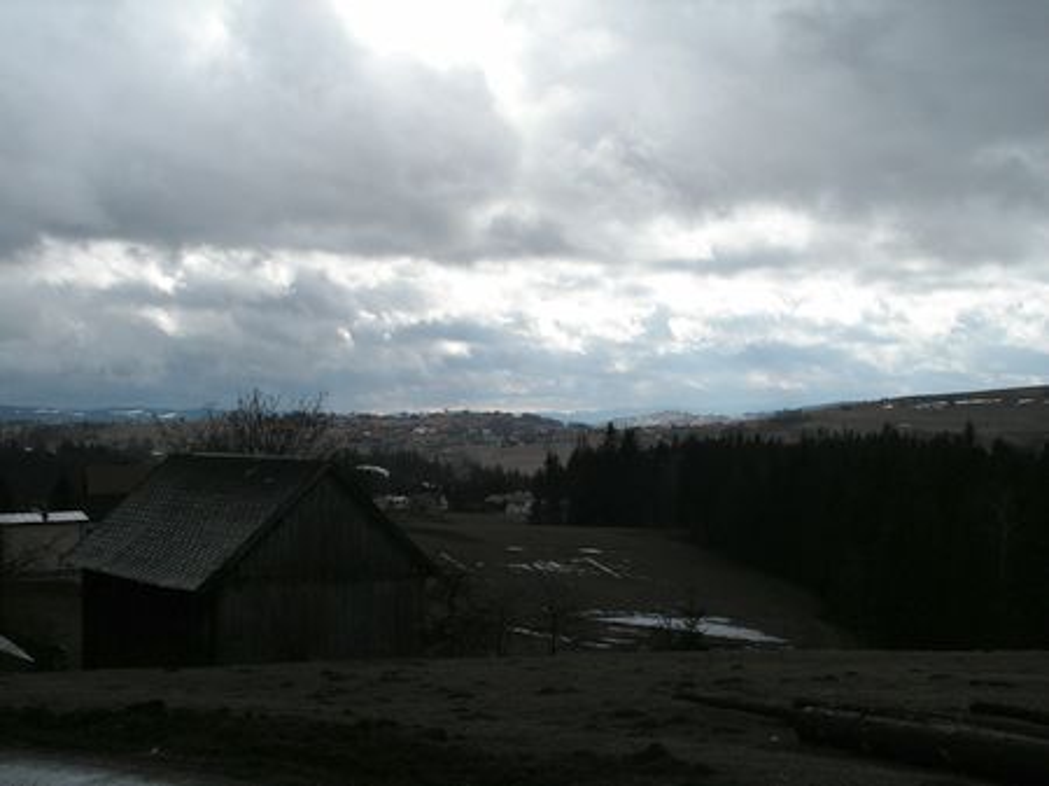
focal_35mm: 55
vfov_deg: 26.5
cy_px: 393
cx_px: 524
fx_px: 1666
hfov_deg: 35.0
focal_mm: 9.2
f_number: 4.8
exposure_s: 1/400
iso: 50
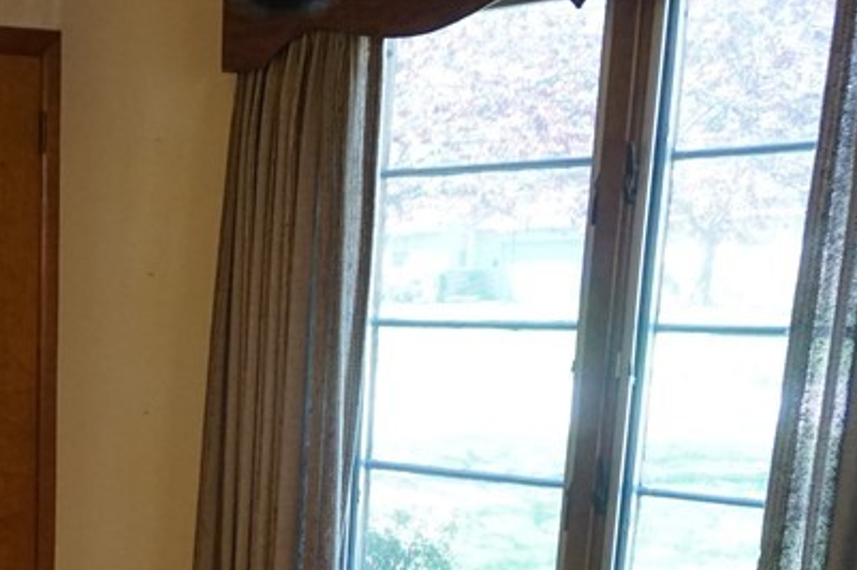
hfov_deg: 27.1
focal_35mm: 65
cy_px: 672
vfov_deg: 19.7
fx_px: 1547
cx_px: -186
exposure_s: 1/160
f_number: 4
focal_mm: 16
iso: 1600
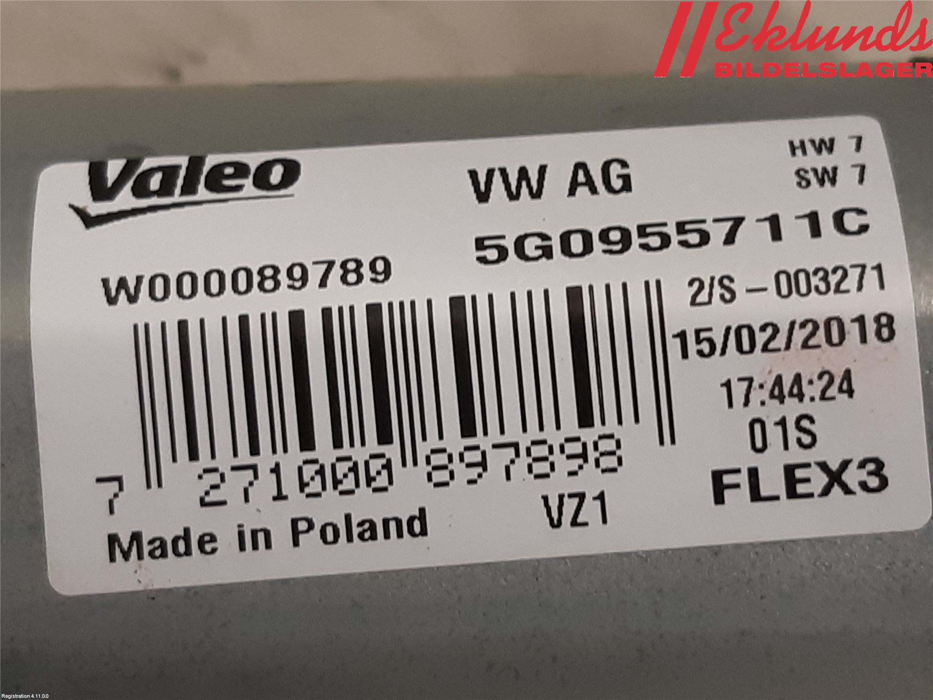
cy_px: 350
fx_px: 701
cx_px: 466
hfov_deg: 67.3
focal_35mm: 26
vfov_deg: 53.1
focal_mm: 3.93
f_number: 1.7
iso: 100
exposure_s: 1/50
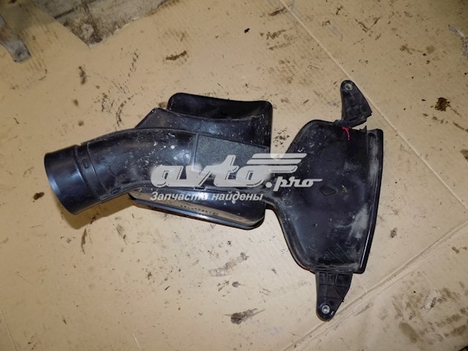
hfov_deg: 73.9
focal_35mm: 23
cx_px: 234
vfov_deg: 58.9
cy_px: 176
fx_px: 311
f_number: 3.1
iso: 200
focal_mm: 4
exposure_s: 1/30
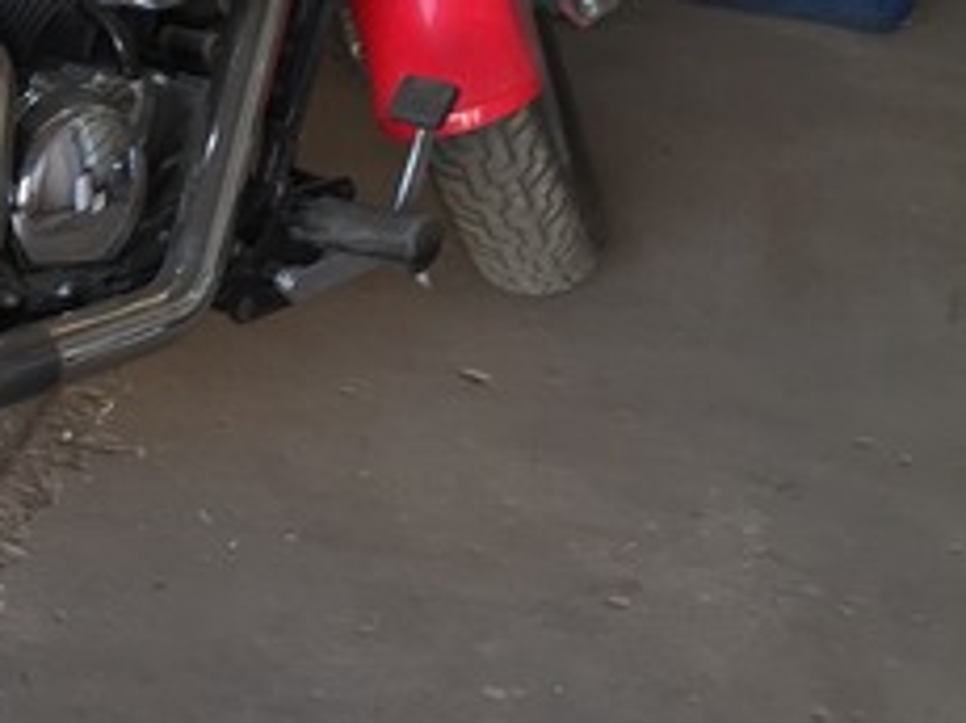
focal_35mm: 101
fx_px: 2816
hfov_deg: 18.2
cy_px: -17
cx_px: -265
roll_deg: -4.2
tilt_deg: -19.5
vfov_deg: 14.4
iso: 32
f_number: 2.2
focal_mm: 4.15
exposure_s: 1/50
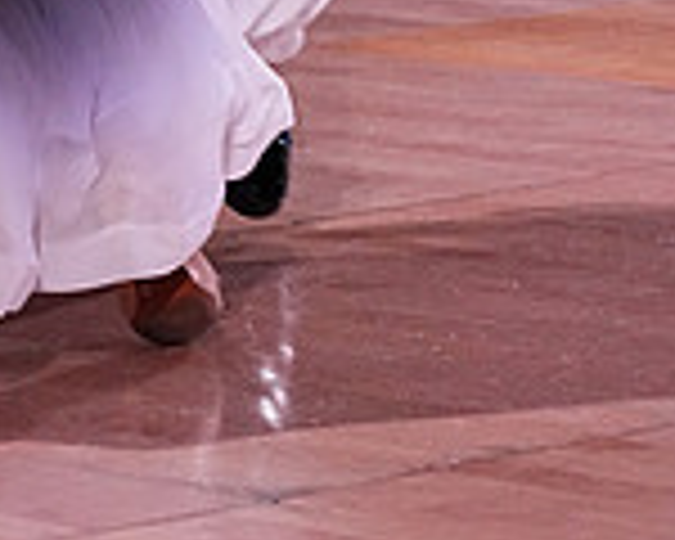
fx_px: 6173
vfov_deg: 4.9
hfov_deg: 6.2
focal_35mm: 309
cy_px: -702
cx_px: -110
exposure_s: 1/250
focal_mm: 85
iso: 4000
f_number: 5.6
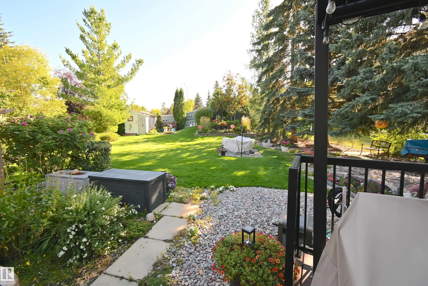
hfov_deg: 100.4
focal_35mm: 15
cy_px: 143
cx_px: 214
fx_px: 178
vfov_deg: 77.3
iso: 220
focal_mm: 10
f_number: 4.5
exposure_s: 1/250
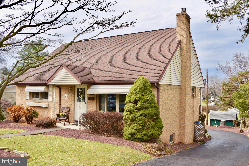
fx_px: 221
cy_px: 83
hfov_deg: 58.7
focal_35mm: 32
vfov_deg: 41.1
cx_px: 124
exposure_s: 1/200
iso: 100
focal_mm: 32
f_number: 8
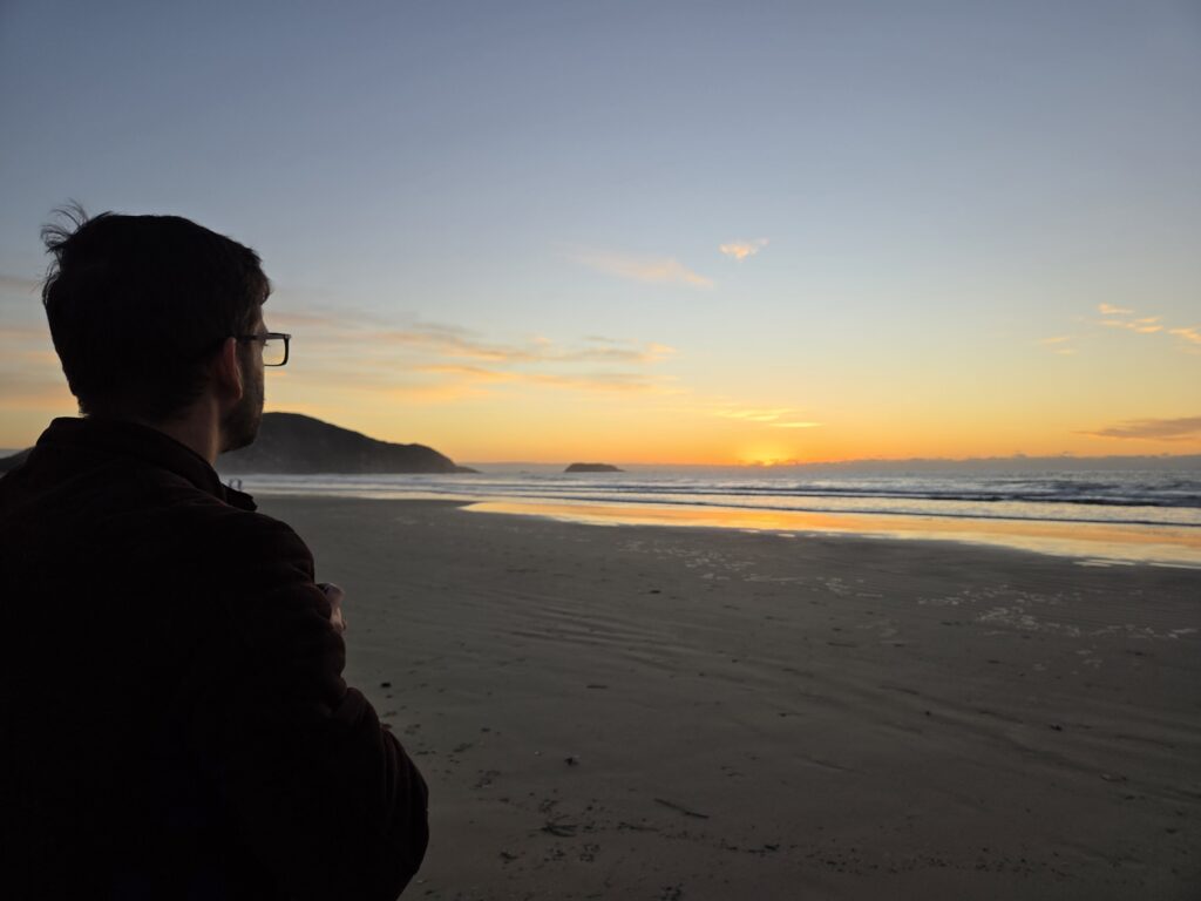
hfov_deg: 73.9
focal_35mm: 23
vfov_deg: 58.9
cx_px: 600
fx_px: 798
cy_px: 450
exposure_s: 1/1205
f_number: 1.8
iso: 80
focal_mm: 5.4
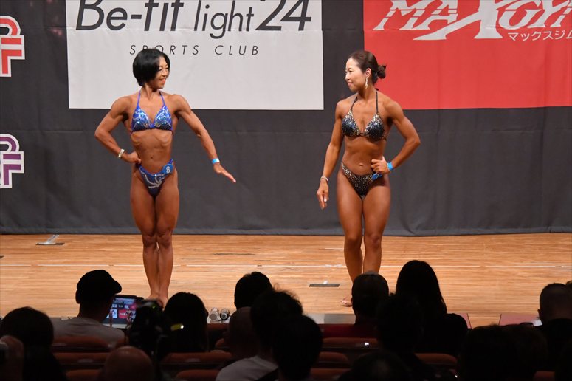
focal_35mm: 217
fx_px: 3446
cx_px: 286
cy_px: 190
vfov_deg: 6.3
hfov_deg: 9.5
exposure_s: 1/400
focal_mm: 145
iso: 8000
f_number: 5.6
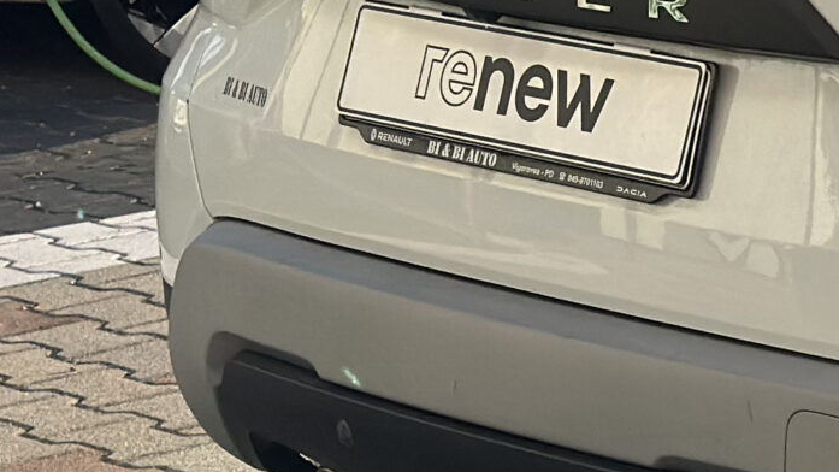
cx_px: 1534
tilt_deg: -9.8
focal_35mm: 192
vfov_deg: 6.3
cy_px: -46
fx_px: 4271
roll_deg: +0.1
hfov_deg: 10.5
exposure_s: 1/2809
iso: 100
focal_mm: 6.86
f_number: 1.78
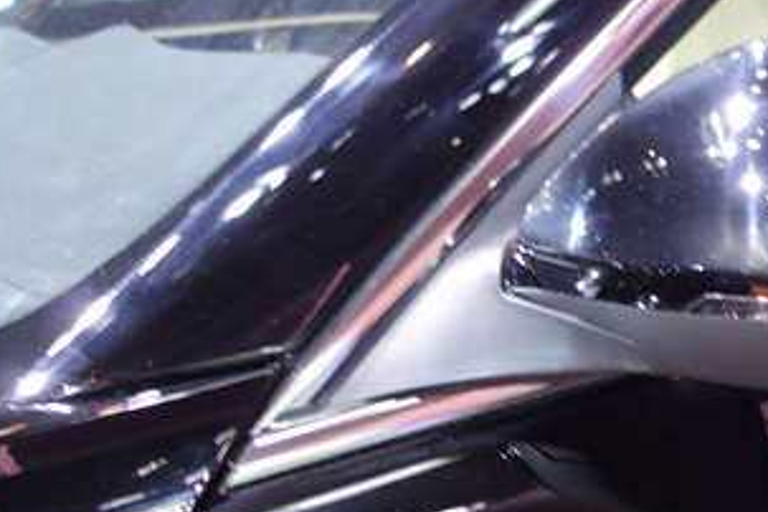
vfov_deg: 18.4
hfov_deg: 25.9
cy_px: 326
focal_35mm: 74
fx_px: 1579
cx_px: 781
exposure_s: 1/30
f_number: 1.8
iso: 160
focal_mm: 10.4
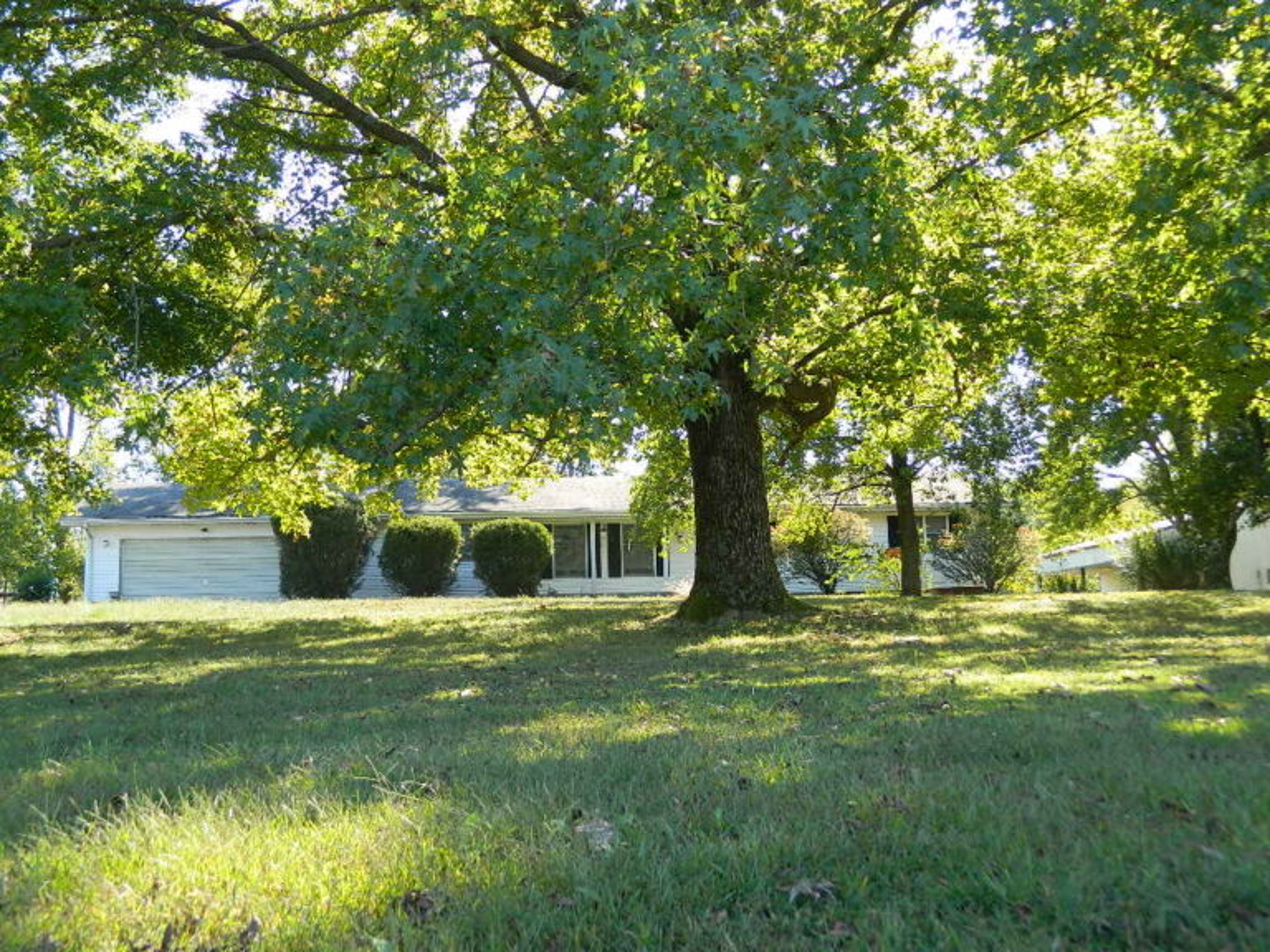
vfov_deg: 35.1
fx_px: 1504
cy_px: 476
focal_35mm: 41
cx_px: 635
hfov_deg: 45.8
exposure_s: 1/125
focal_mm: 7.3
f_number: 3.5
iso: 80
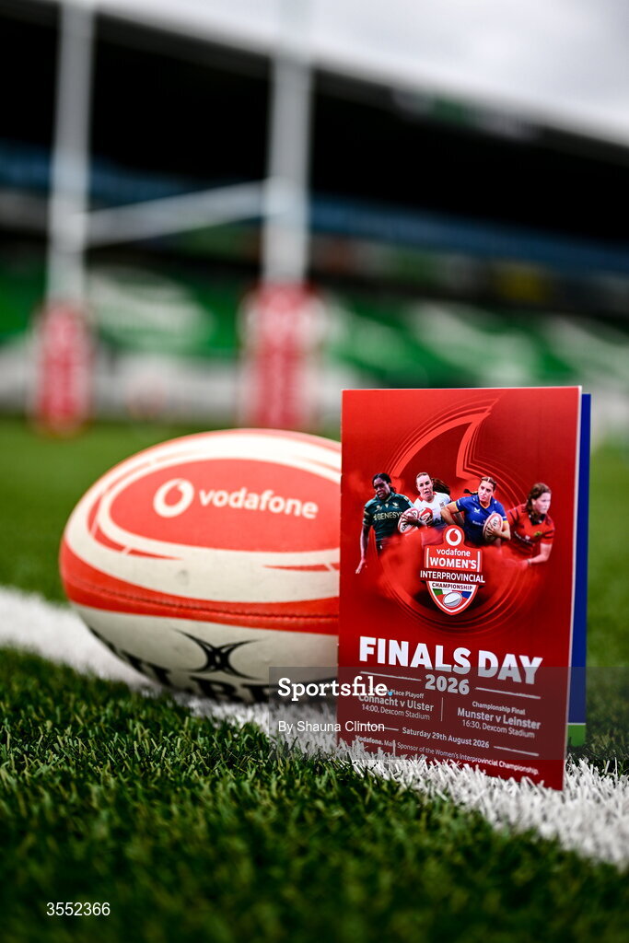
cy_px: 472
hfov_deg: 27.0
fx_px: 1310
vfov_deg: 39.6
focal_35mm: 50
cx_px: 314
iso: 160
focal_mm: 50
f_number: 1.8
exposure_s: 1/4000
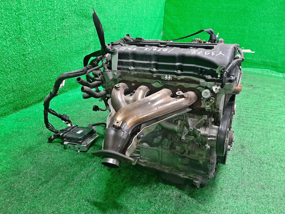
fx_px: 214
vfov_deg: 53.1
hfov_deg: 67.3
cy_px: 107
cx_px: 142
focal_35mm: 26
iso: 178
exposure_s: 1/33
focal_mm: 3.93
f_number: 1.7
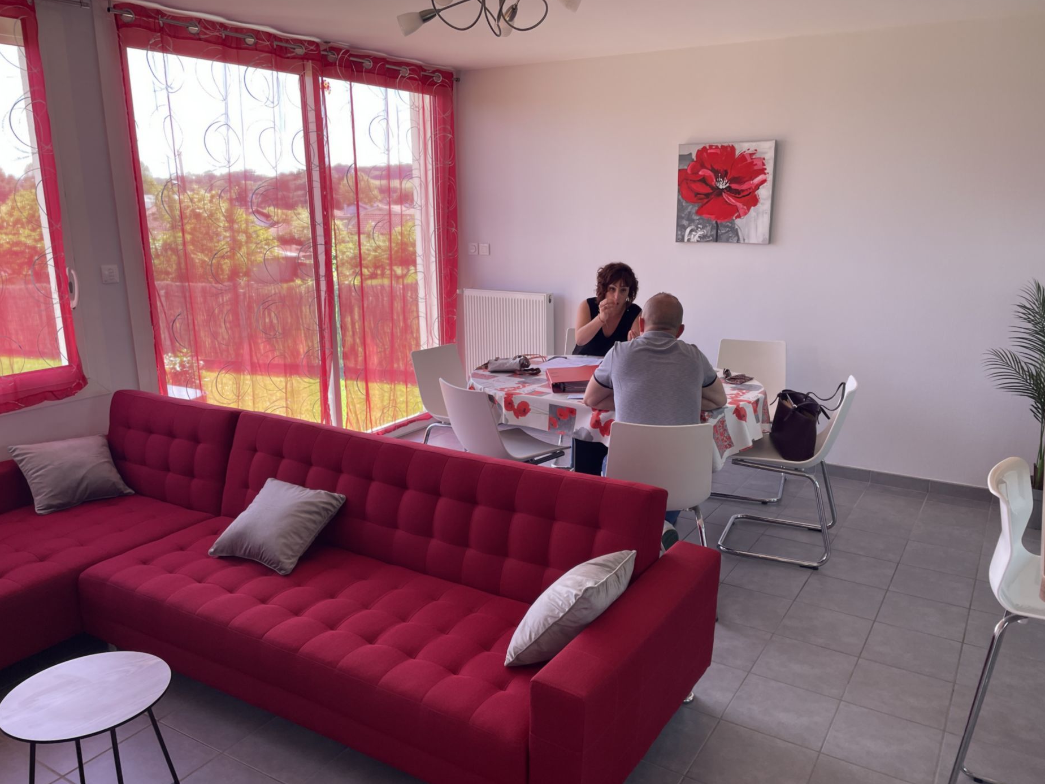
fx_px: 815
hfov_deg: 65.3
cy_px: 399
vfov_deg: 51.4
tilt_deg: -13.8
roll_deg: -0.2
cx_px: 541
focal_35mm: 27
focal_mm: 4.2
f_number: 1.6
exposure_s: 1/121
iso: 40
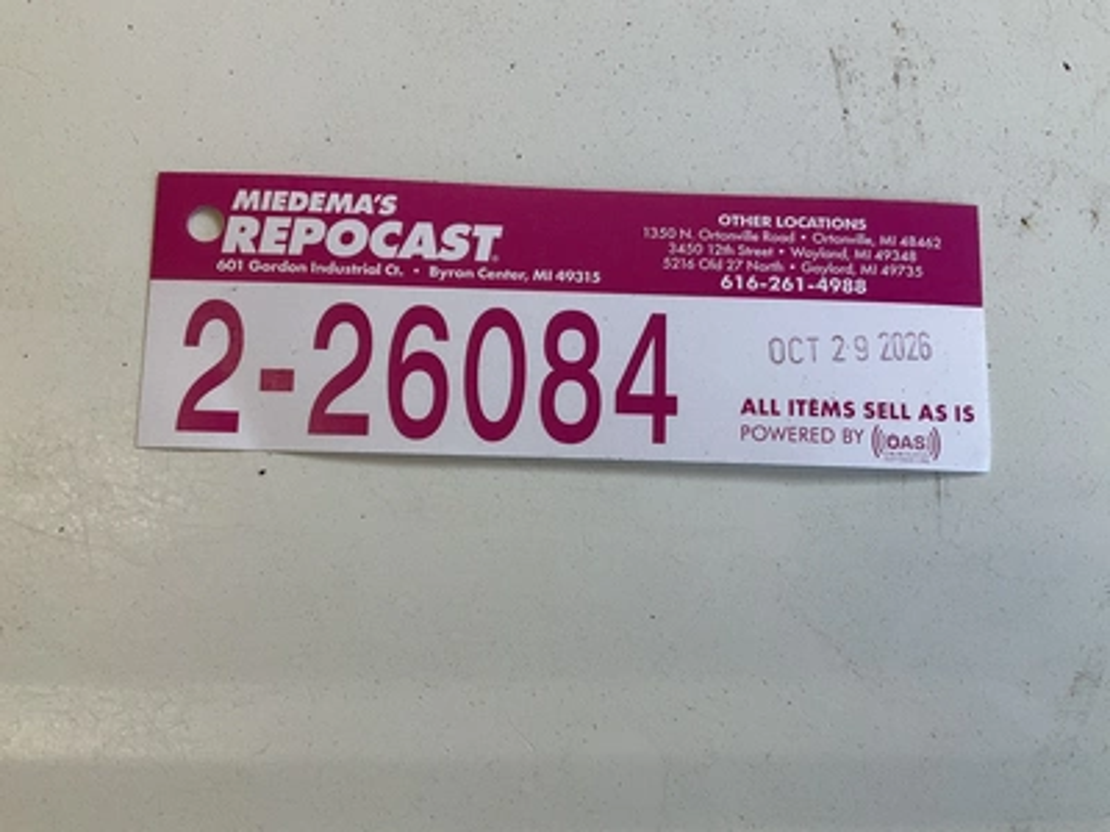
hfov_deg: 61.7
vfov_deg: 48.2
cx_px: 555
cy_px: 416
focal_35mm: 29
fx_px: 930
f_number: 1.8
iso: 25
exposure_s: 1/120
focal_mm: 3
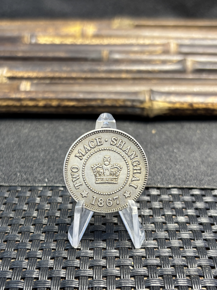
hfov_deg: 44.1
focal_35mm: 32
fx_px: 268
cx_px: 106
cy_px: 172
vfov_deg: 56.5
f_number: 1.6
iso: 200
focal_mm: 5.96
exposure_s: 1/50
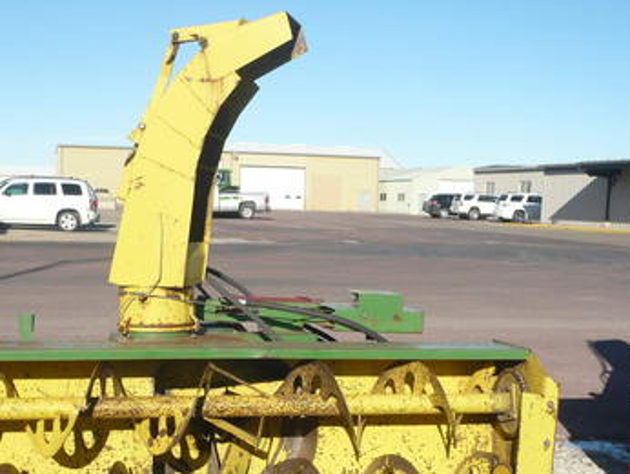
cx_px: 262
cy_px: 368
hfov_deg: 34.8
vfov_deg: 26.2
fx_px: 1002
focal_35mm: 55
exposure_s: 1/250
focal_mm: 5.8
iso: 100
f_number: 8
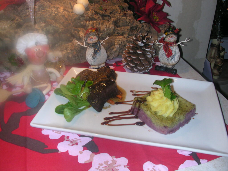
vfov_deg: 38.7
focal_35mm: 37
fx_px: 244
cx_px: 114
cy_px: 86
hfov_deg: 50.1
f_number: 4.5
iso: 100
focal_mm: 5.6
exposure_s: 1/30
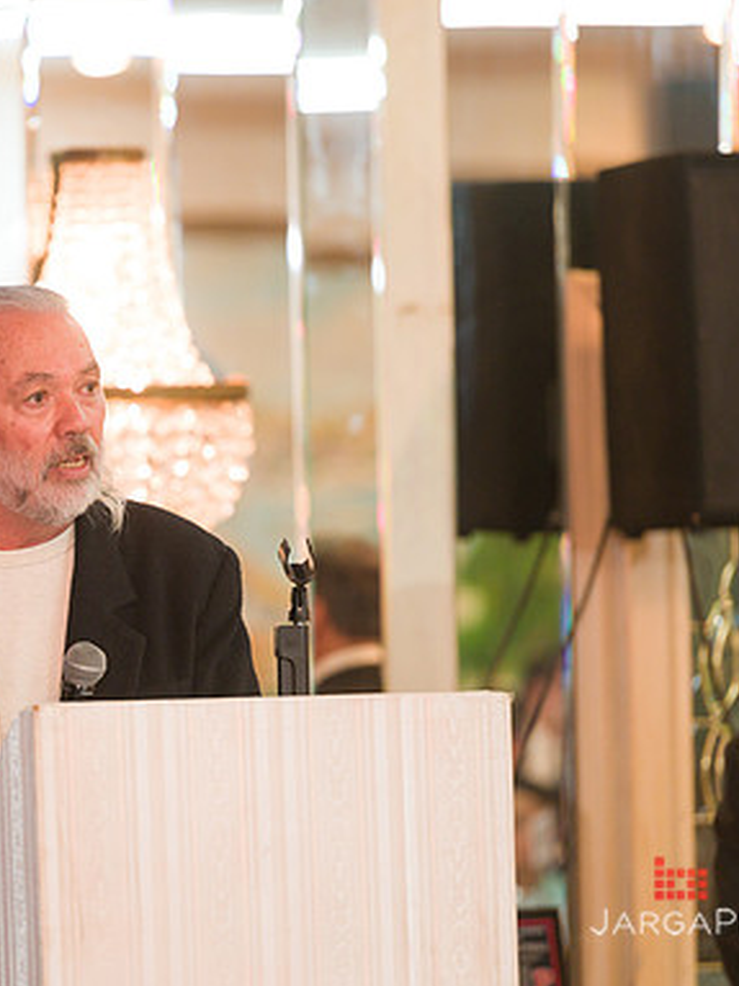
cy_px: 494
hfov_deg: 5.1
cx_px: 90
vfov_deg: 6.8
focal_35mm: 291
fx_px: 8288
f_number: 3.2
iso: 1600
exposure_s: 1/125
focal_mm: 200
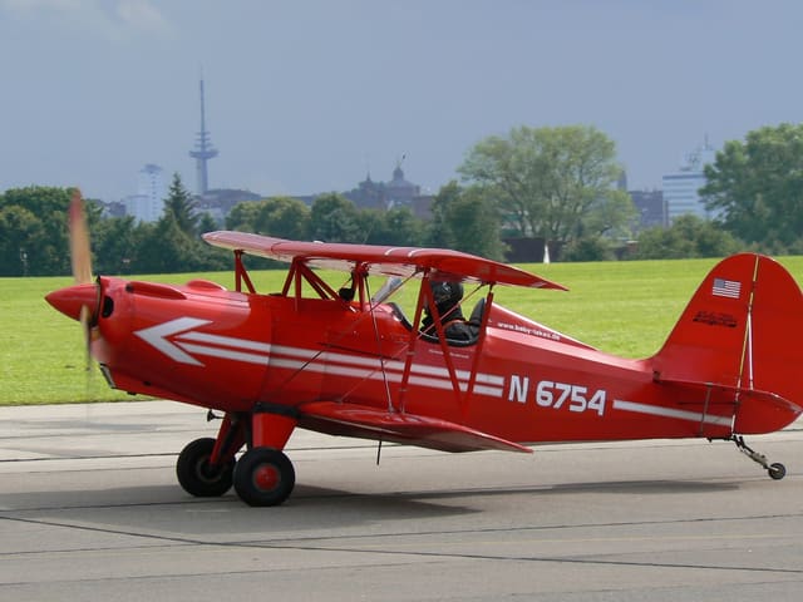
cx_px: 402
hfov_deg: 6.5
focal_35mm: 306
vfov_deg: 4.9
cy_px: 301
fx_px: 7098
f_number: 6.3
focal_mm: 51
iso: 80
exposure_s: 1/400
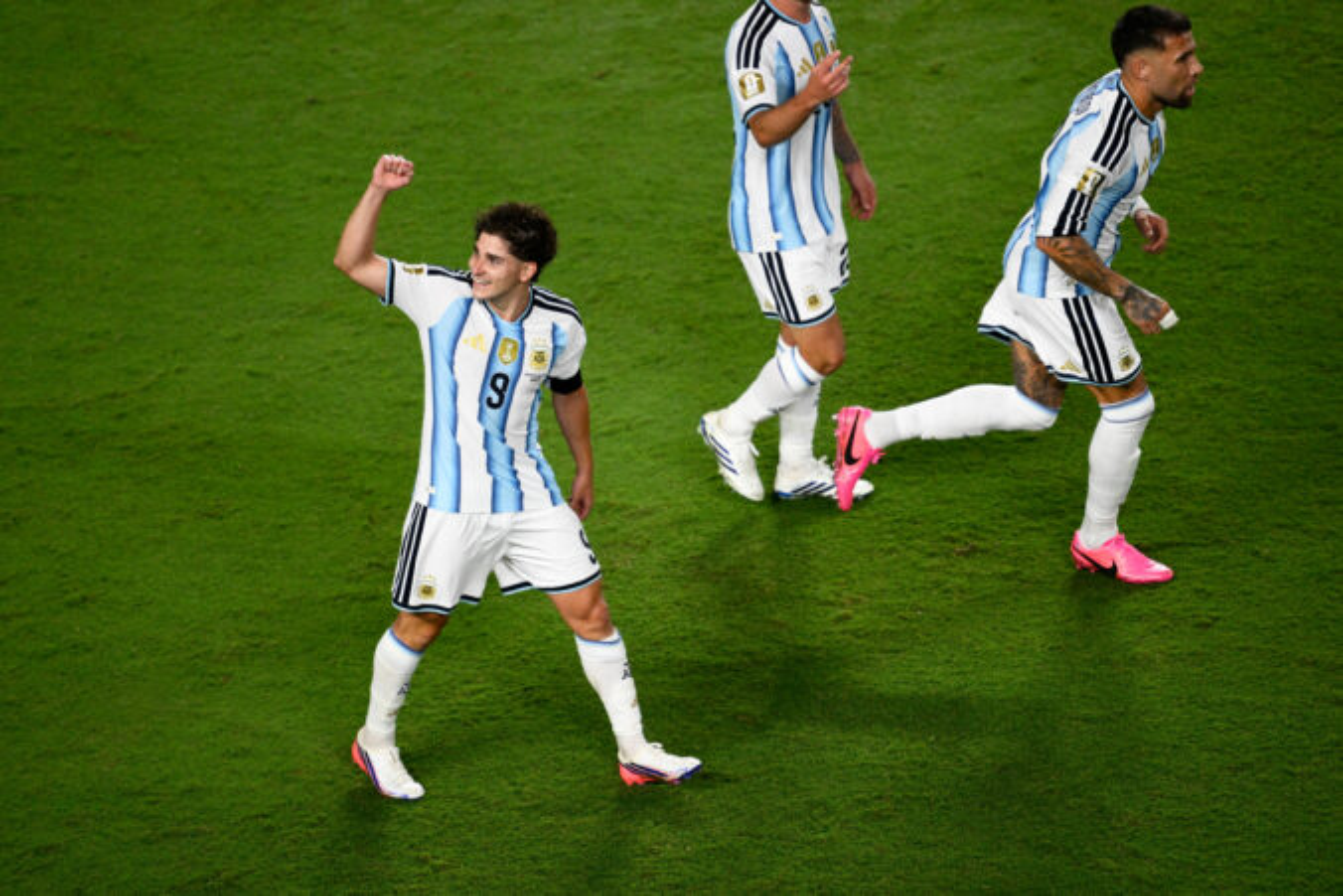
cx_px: 672
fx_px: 20894
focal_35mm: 560
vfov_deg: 2.5
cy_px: 448
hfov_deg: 3.7
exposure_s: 1/1600
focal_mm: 560
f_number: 4
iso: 3200
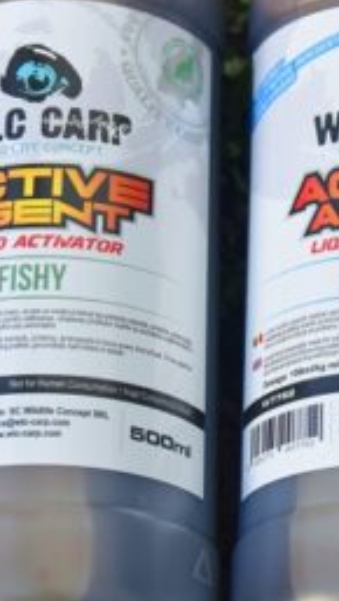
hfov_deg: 7.7
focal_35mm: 154
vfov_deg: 13.9
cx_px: 573
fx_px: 2455
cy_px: 217
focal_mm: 36
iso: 100
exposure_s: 1/60
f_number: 4
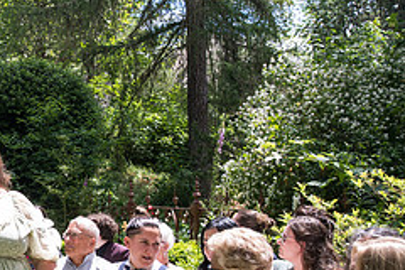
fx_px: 922
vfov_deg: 16.6
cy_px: 188
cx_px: -83
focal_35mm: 82
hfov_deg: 22.7
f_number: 6.3
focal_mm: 34
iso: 400
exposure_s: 1/320
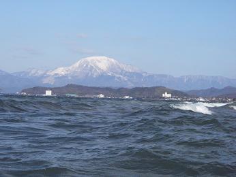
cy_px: 88
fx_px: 778
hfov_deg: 17.3
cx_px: 118
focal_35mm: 114
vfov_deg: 13.0
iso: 400
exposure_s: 1/1000
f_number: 8
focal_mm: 18.9
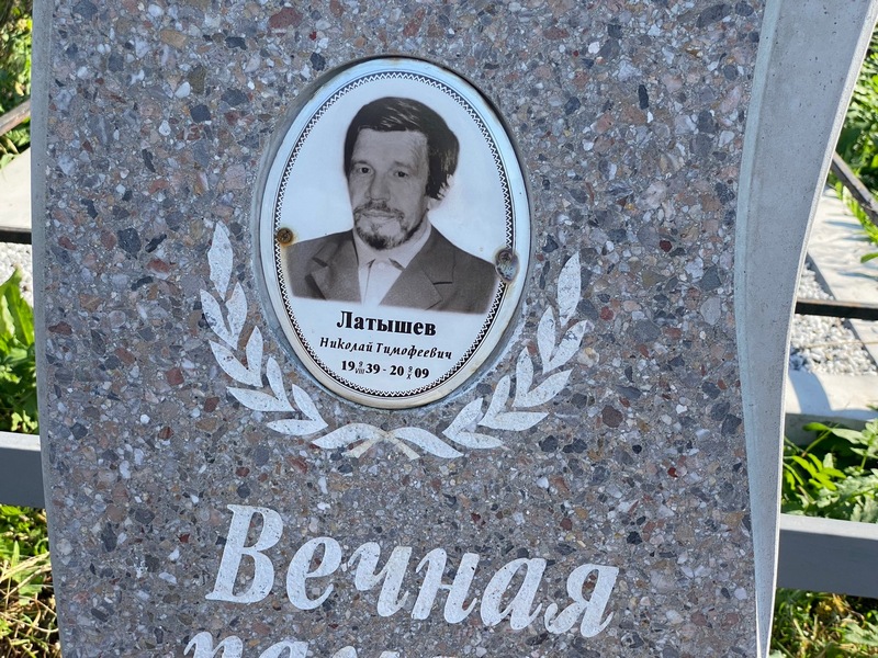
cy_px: 329
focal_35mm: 52
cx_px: 439
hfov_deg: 36.8
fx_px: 1319
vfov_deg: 28.0
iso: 20
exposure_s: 1/592
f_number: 2
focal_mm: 6
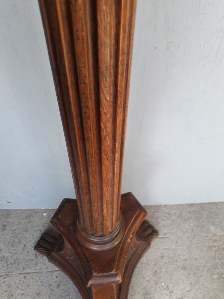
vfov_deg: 65.3
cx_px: 112
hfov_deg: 51.4
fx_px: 233
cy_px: 150
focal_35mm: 27
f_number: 1.9
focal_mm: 3.6
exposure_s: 1/50
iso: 50
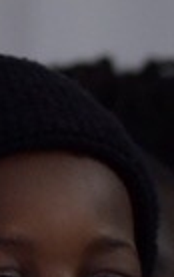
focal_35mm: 969
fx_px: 7345
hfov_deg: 1.3
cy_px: -462
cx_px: -492
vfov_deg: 2.2
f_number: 4
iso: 640
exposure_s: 1/50
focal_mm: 86
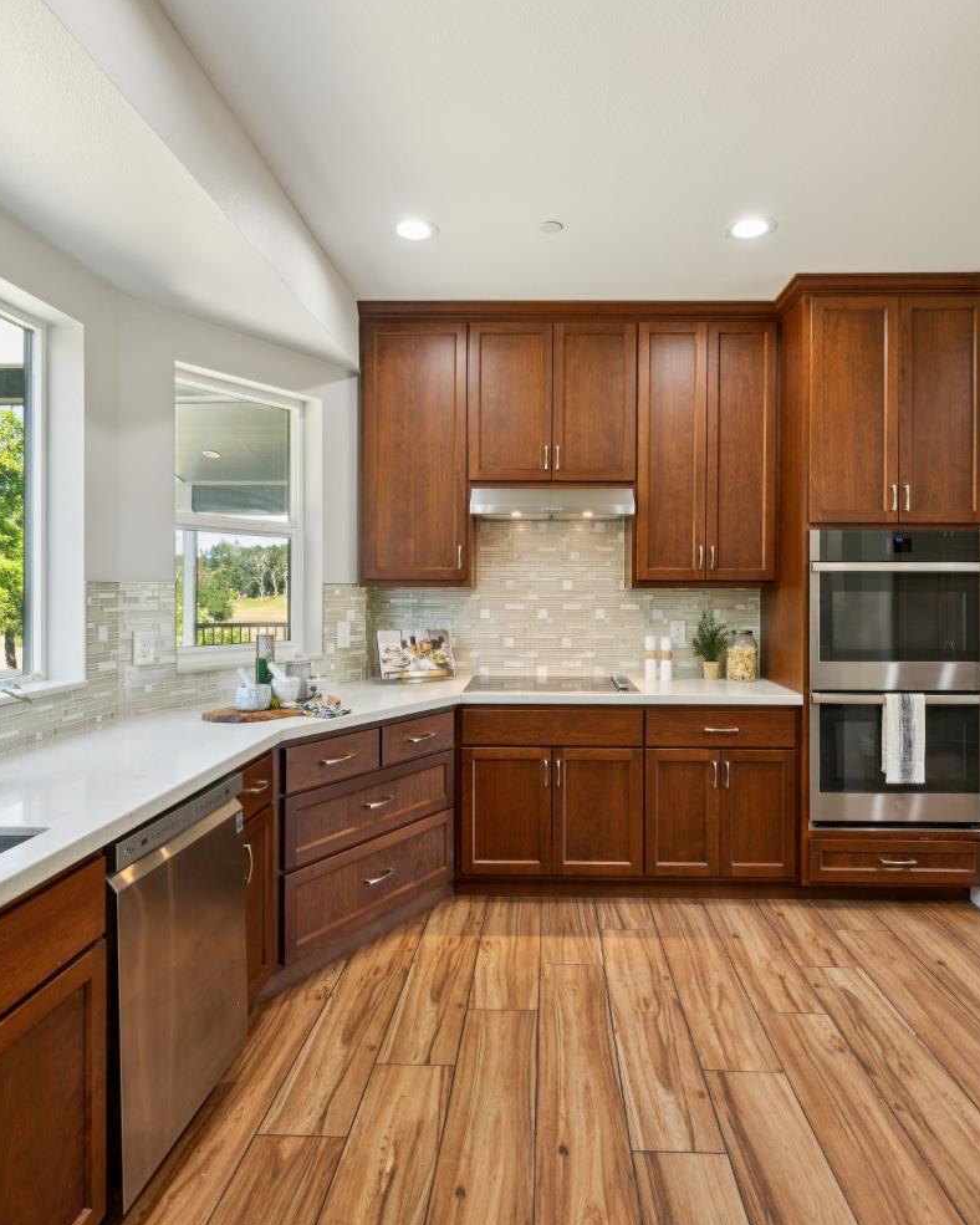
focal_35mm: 20
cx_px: 488
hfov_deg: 68.1
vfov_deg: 80.4
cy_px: 616
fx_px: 725
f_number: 9
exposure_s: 1/15
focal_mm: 14
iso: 250
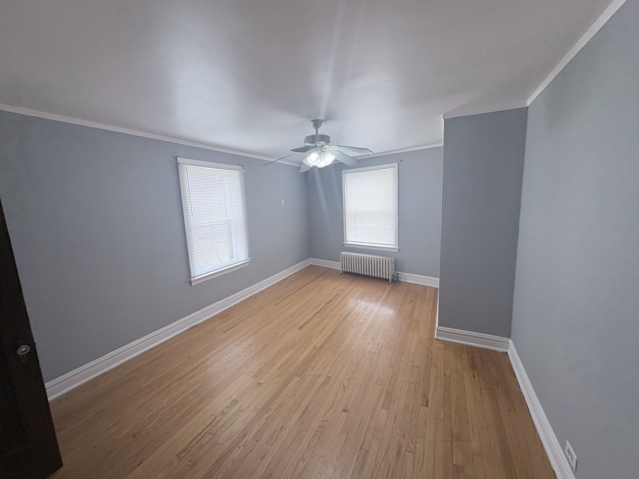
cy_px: 240
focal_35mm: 14
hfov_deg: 102.1
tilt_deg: -9.7
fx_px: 258
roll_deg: +3.7
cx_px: 320
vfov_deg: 85.7
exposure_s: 1/120
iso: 80
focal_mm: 2.22
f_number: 2.2
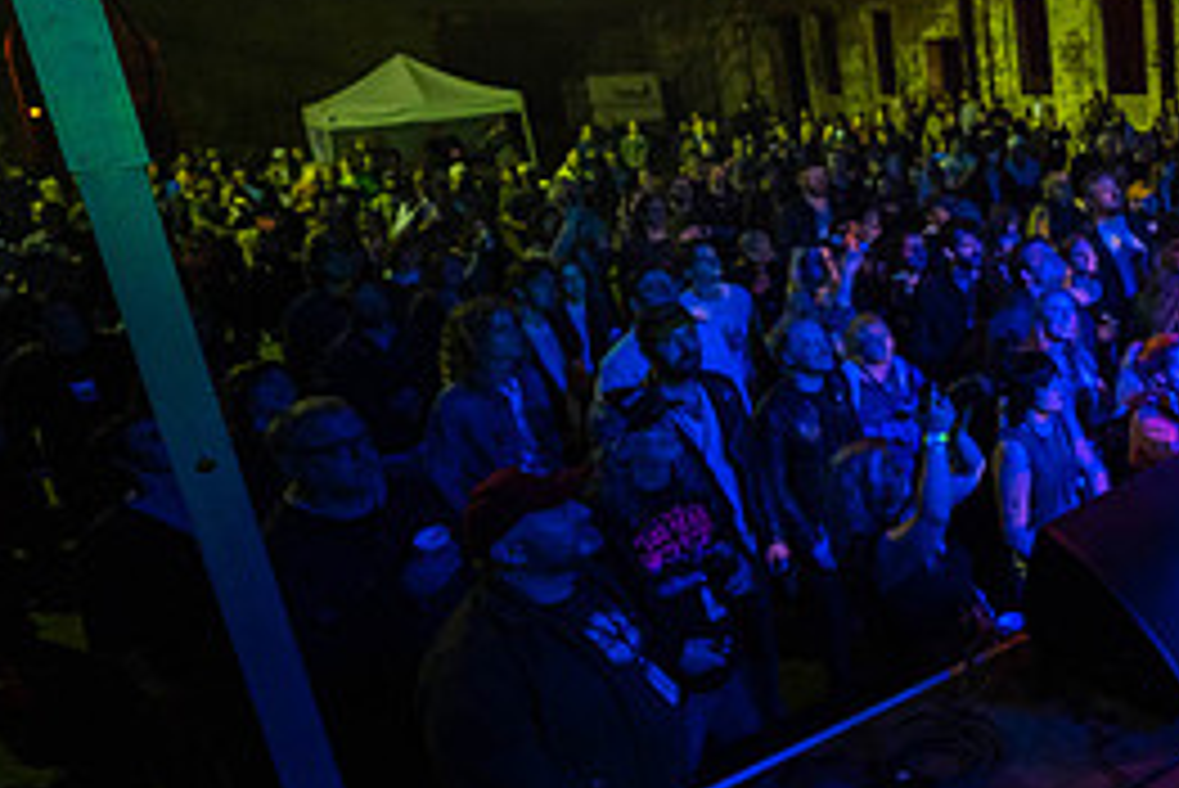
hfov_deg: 47.9
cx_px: 1220
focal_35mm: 31
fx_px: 1016
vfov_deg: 41.8
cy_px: 263
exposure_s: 1/200
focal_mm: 14
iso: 3200
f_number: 2.8
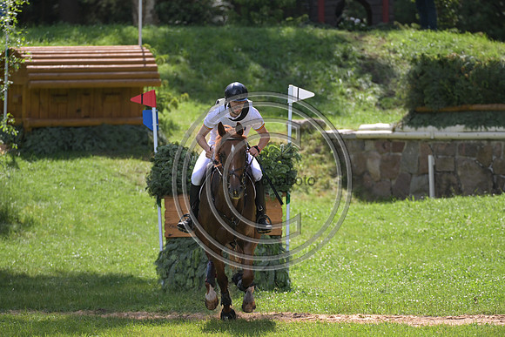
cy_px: 168
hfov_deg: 5.2
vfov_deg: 3.4
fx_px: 5612
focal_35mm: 400
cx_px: 252
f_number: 5.6
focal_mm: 400
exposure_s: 1/1250
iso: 560
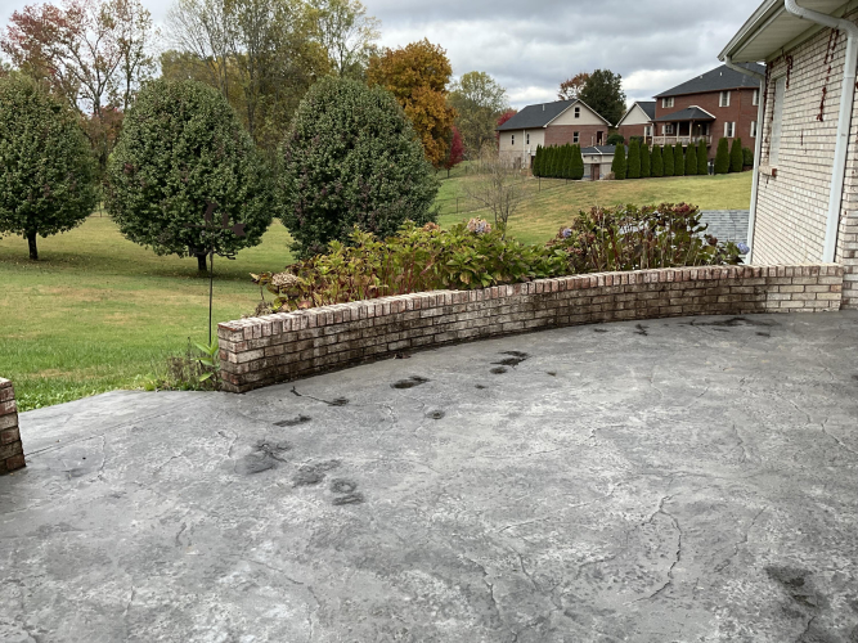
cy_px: 322
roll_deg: +1.3
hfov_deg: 61.7
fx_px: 719
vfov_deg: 48.2
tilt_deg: -12.5
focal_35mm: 29
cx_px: 429
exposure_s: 1/613
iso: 25
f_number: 1.8
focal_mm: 3
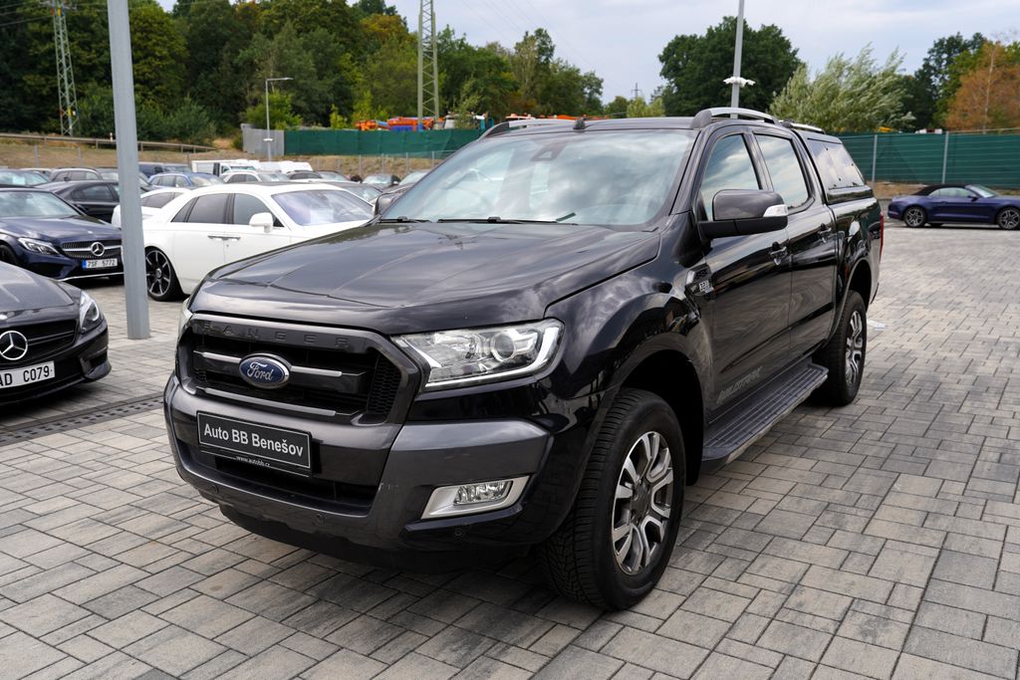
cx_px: 510
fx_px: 850
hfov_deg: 61.9
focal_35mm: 30
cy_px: 340
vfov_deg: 43.6
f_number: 5.6
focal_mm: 30
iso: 100
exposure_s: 1/100
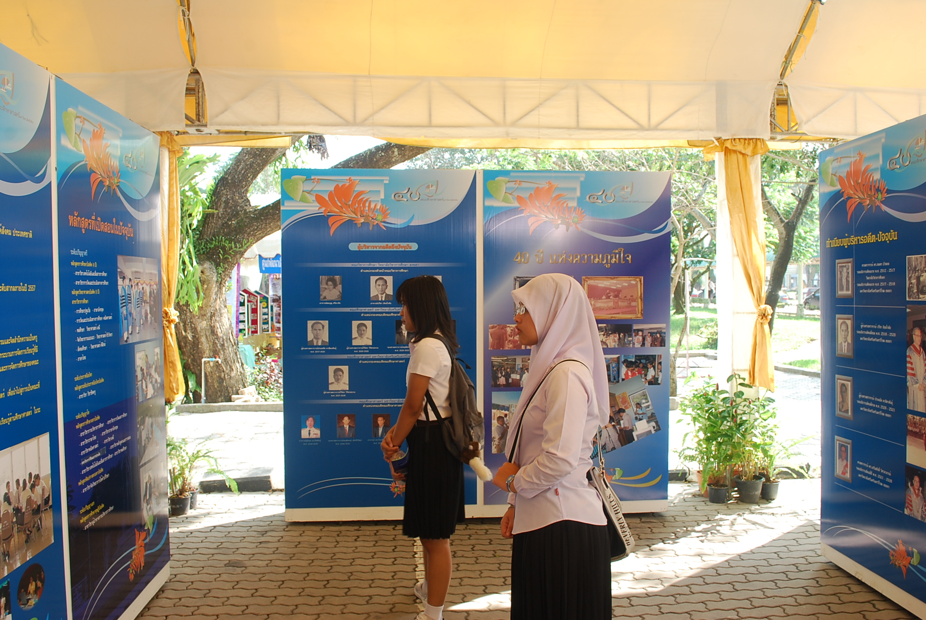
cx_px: 463
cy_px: 310
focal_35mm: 33
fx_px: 850
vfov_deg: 40.1
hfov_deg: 57.2
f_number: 9
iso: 200
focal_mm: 22
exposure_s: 1/30
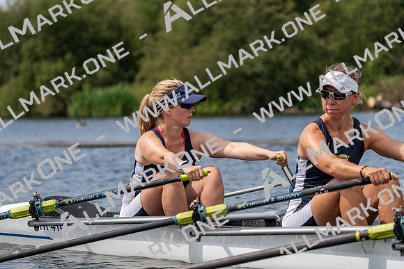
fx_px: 2245
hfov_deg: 10.3
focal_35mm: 200
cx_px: 202
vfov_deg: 6.9
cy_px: 134
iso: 250
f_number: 5.6
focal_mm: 200
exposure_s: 1/1600
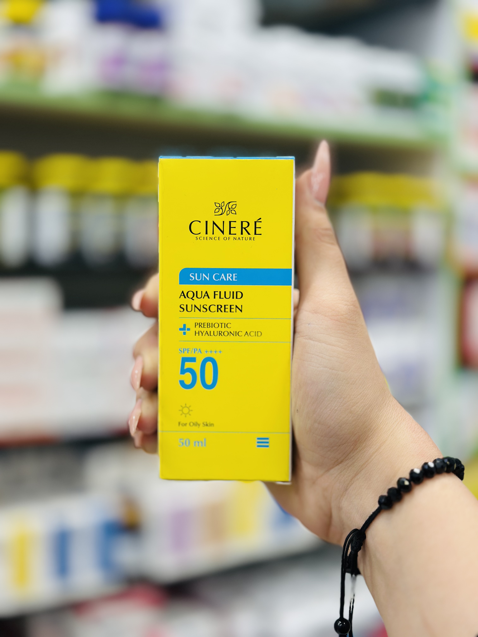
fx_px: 884
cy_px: 318
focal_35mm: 48
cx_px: 239
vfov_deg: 39.7
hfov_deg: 30.3
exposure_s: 1/122
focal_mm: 6.86
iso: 64
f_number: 1.78
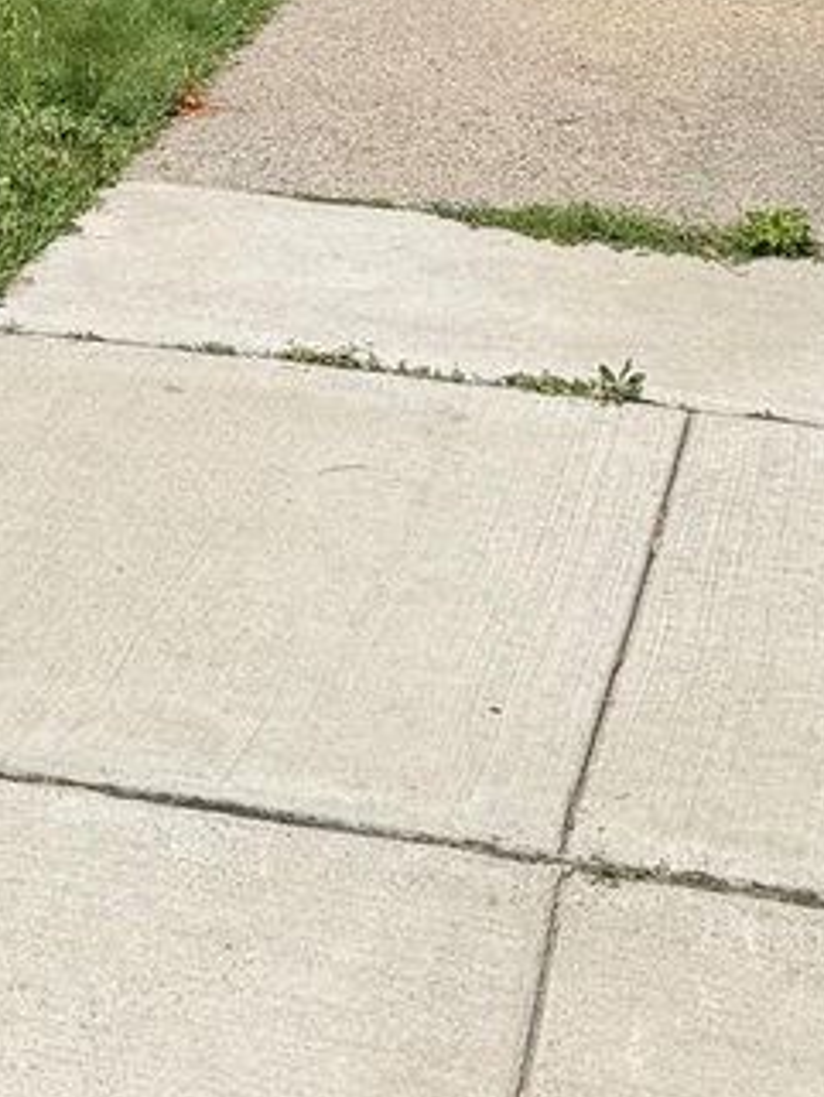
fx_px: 3235
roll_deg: +0.3
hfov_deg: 14.3
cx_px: 44
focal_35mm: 102
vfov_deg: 17.0
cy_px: -668
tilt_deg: +4.4
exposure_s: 1/6173
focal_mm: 6.76
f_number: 1.78
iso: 80
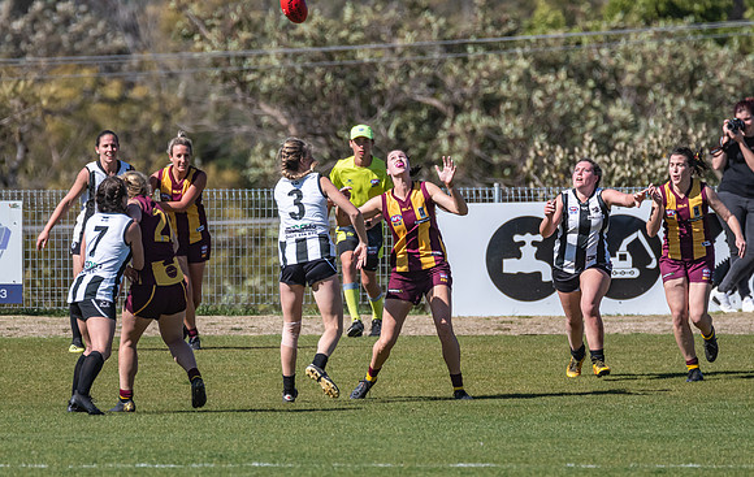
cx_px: 365
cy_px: 259
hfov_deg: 2.2
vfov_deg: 1.4
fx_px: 19432
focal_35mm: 942
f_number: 8
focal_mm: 600
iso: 800
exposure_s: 1/4000
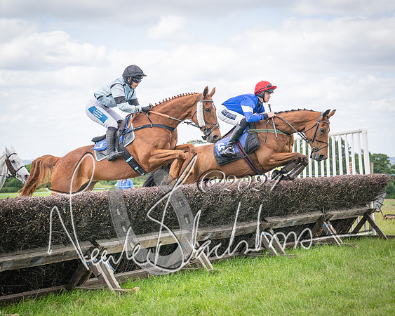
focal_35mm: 83
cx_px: 152
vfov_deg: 18.4
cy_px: 156
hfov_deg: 22.9
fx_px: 973
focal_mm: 70
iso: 400
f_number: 4
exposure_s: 1/1600
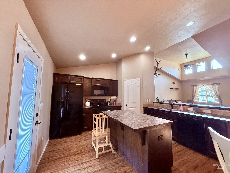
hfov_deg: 102.1
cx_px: 115
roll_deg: +0.6
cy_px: 86
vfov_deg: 85.7
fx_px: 93
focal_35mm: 14
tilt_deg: +4.5
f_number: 2.2
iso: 400
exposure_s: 1/60
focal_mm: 2.22
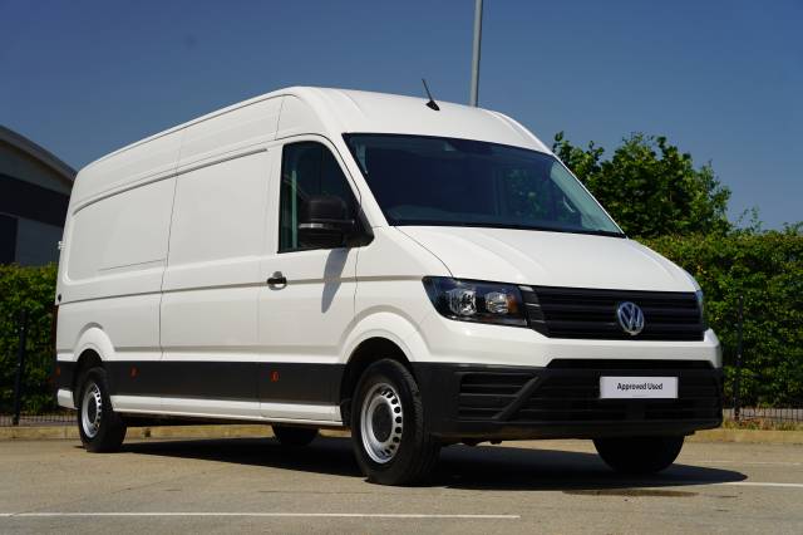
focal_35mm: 60
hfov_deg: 33.6
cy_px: 268
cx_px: 402
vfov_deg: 22.7
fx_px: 1329
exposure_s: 1/640
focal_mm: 59.6
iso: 100
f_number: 5
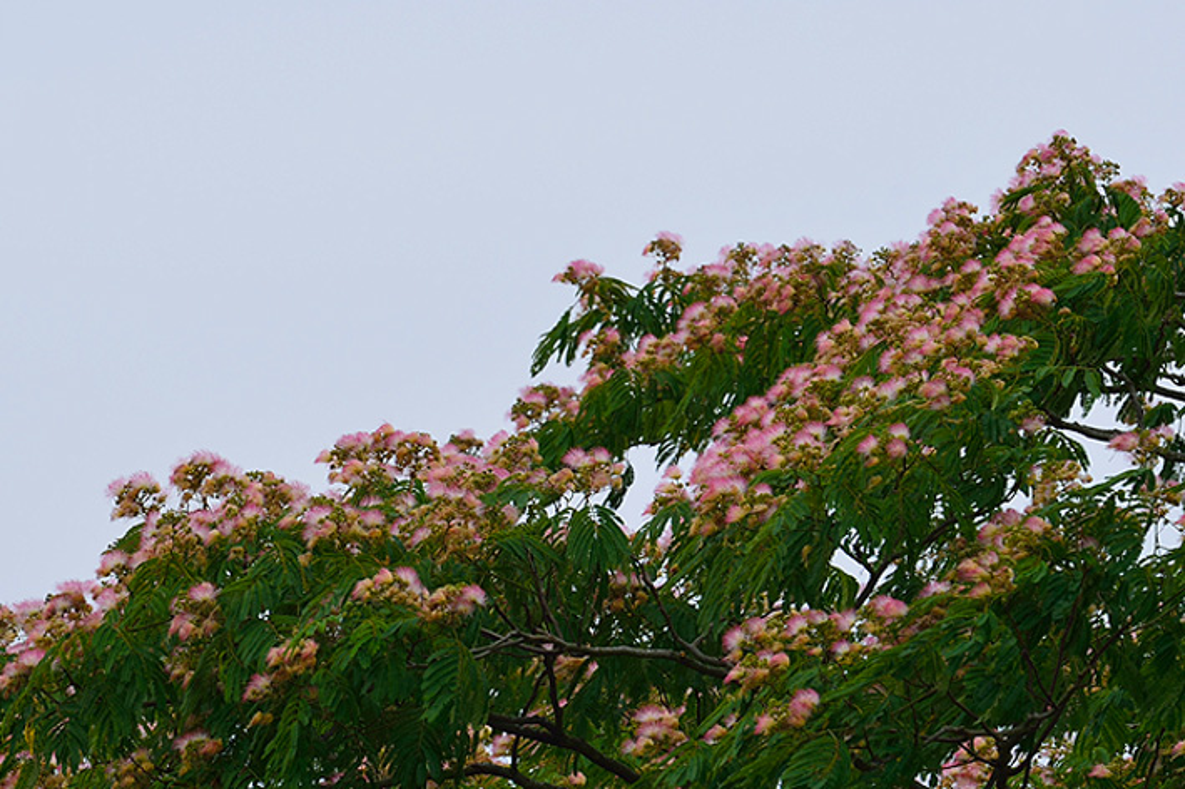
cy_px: 394
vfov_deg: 6.0
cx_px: 592
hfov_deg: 9.0
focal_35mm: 230
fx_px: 7567
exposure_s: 1/160
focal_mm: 230
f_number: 10
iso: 200
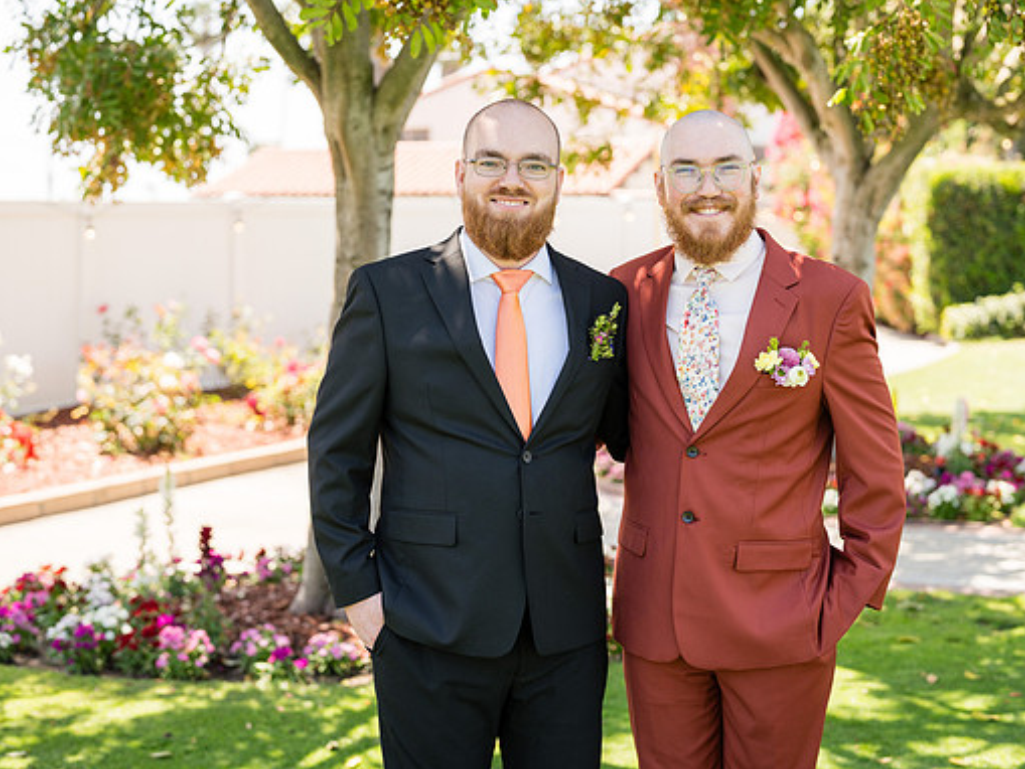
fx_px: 1718
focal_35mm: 58
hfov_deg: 33.2
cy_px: 371
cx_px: 578
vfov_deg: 25.2
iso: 100
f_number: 2.5
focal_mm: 50
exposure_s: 1/640
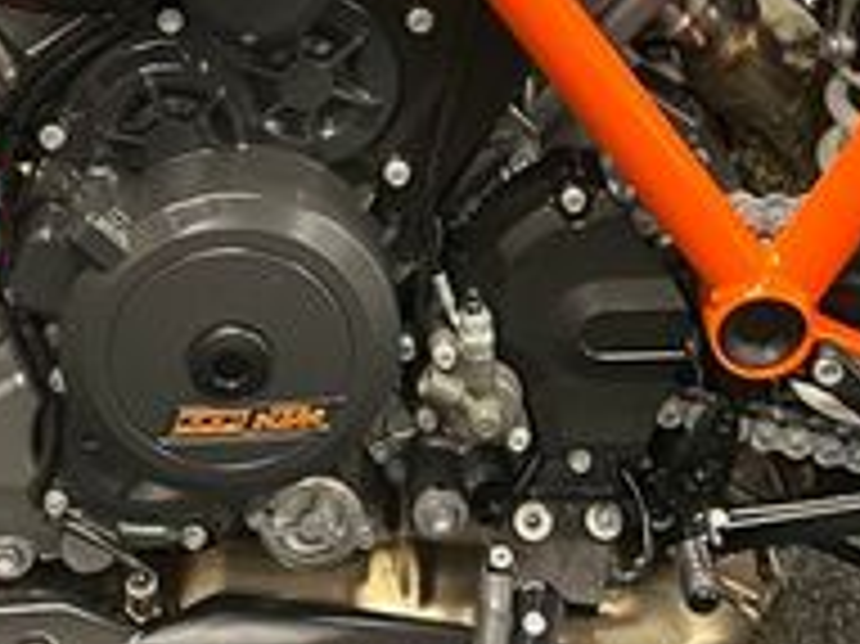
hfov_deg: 22.5
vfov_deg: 16.2
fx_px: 2160
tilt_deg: -9.8
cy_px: -149
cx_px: 513
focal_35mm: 87
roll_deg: -1.7
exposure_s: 1/50
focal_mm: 5.1
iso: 400
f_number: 1.6
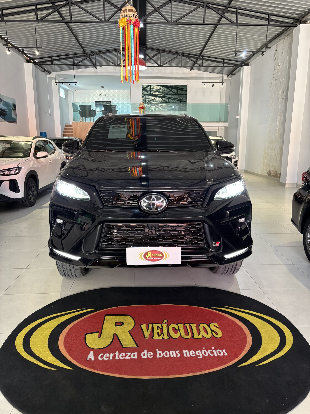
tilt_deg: -11.5
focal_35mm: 26
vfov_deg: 67.3
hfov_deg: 53.1
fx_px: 310
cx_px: 155
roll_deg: -0.4
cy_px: 207
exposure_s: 1/60
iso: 320
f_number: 1.6
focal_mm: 5.96
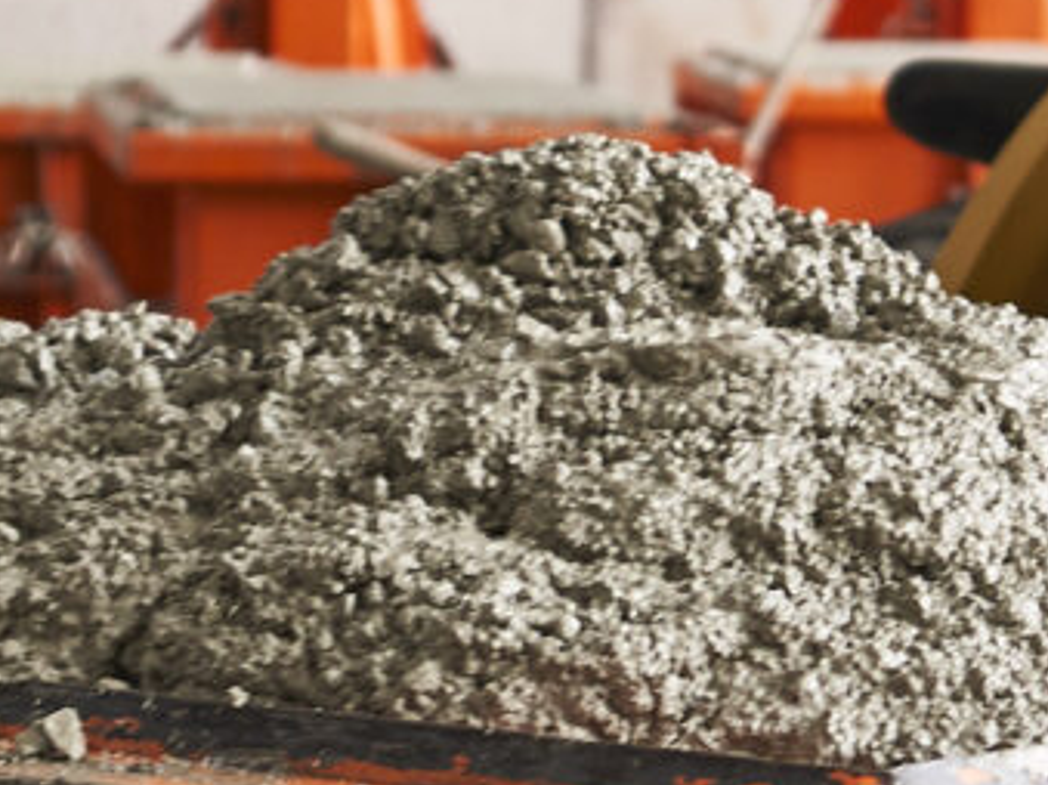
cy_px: 416
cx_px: 757
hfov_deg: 7.8
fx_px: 7687
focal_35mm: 254
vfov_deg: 5.8
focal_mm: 35
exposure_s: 1/100
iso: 100
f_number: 2.8
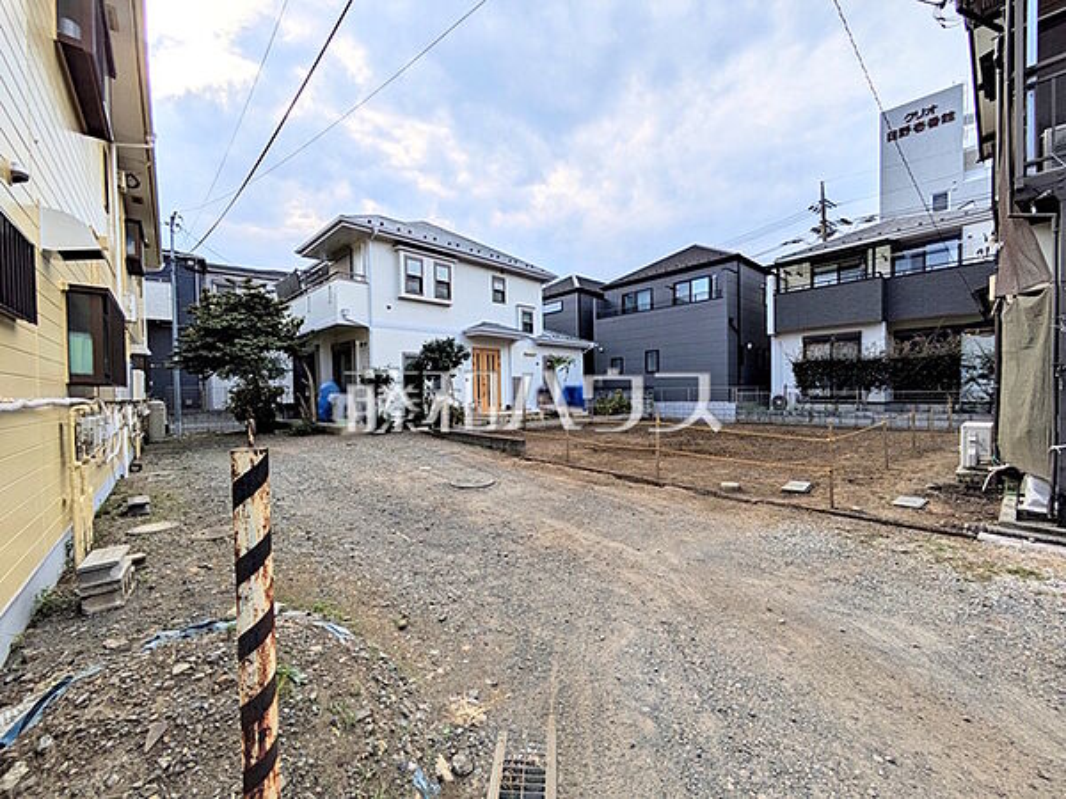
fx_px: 431
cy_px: 400
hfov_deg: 102.1
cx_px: 533
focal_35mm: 14
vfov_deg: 85.7
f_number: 2.2
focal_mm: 1.83
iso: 47
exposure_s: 1/1852
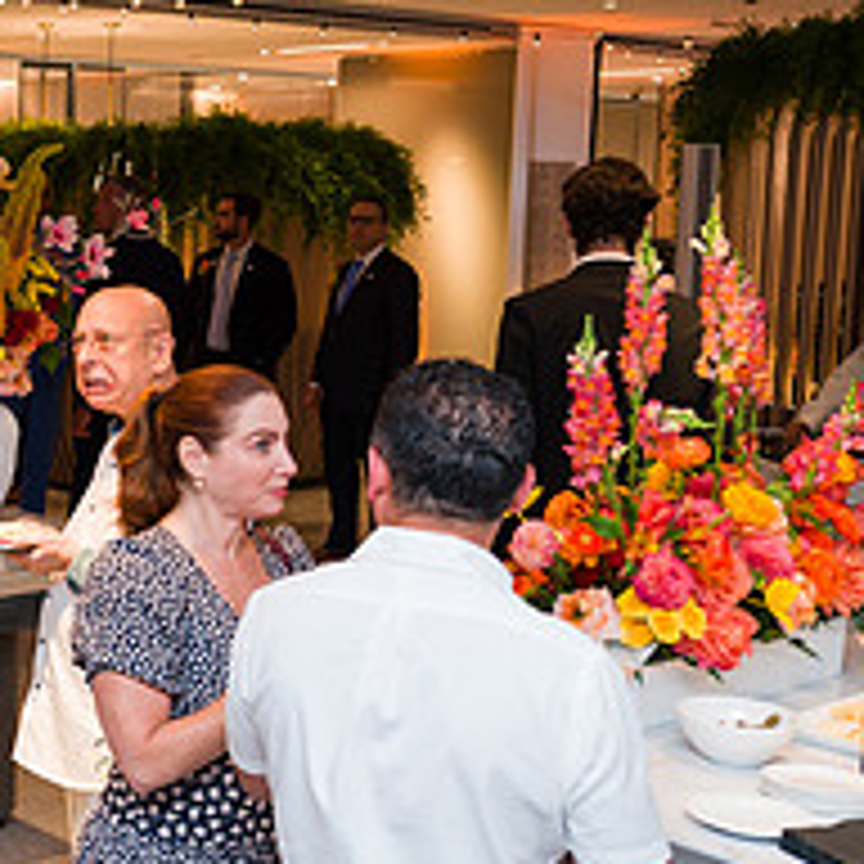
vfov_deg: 27.7
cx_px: -135
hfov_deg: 25.3
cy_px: 392
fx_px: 1751
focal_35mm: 62
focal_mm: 24
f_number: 3.2
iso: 800
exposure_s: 1/160
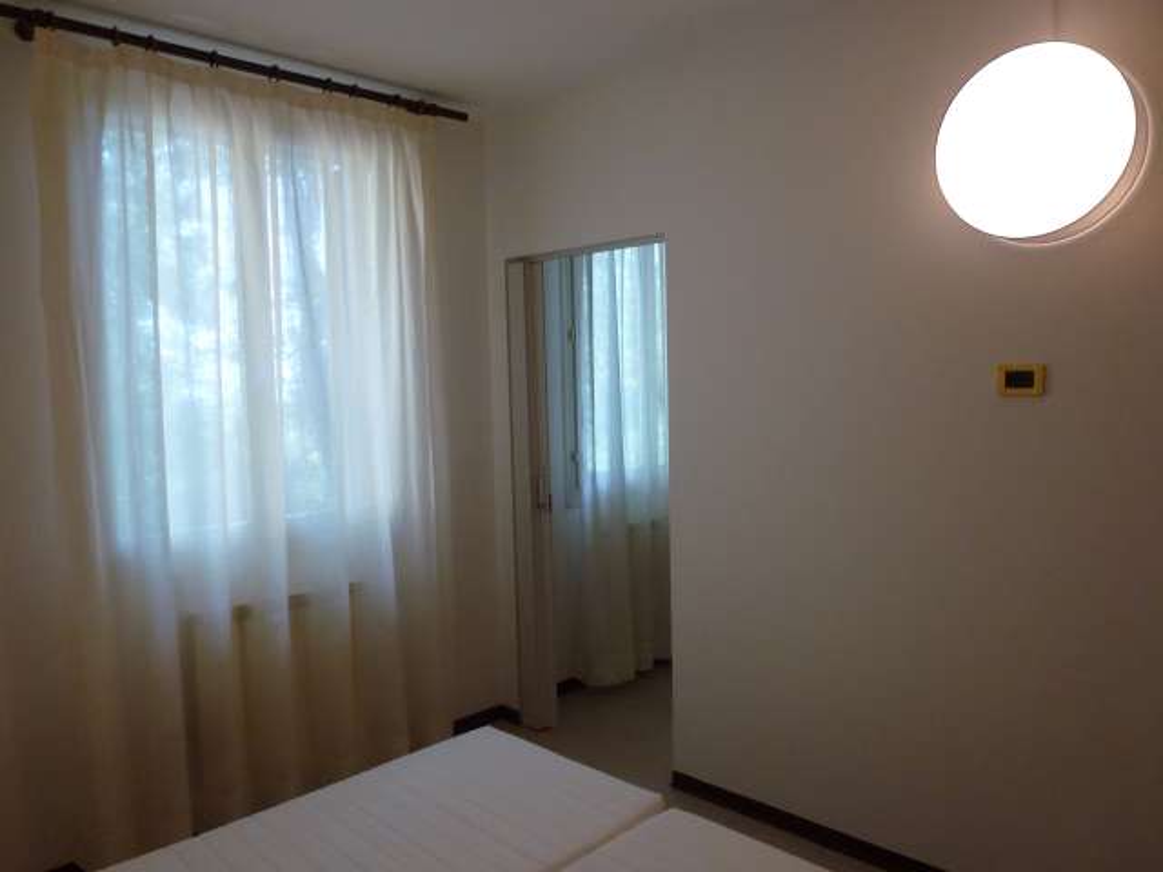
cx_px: 582
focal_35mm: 25
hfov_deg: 69.4
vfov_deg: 54.9
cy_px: 436
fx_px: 840
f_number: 3.3
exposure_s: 1/60
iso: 200
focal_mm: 4.3
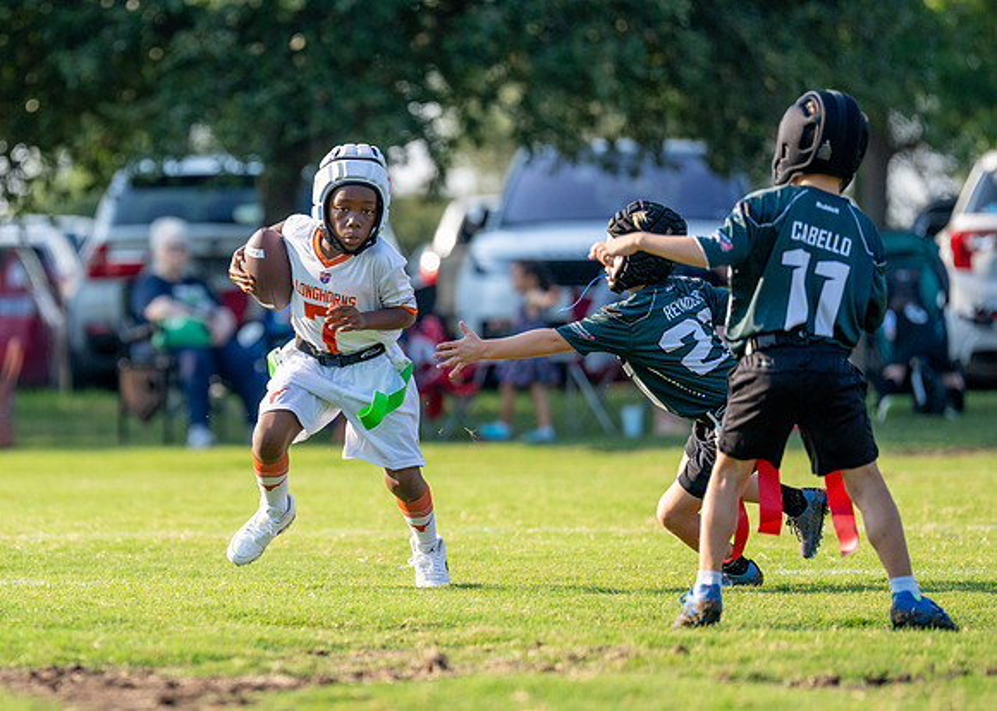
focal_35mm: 312
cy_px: 391
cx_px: 233
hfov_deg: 6.5
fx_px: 8829
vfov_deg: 4.6
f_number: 2.8
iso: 320
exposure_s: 1/2500
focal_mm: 200
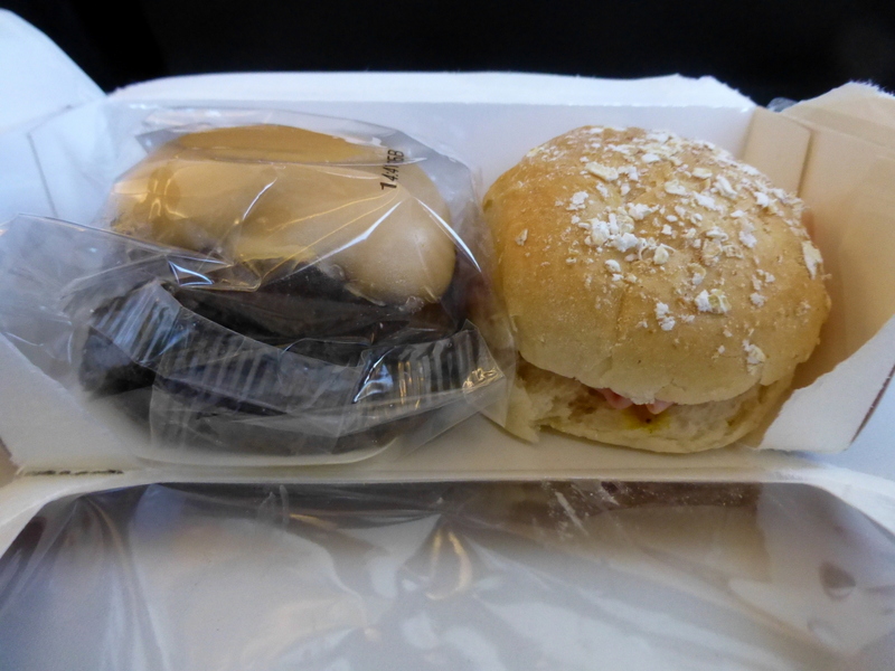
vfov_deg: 54.9
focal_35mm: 25
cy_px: 336
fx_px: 646
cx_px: 448
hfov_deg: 69.4
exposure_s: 1/40
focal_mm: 4.3
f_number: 3.3
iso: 800
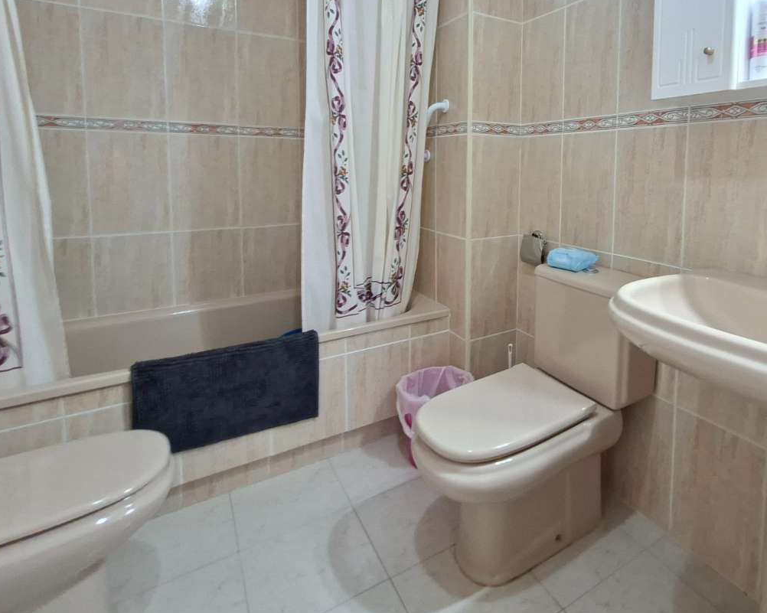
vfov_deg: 68.7
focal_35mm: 19
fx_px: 431
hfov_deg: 81.1
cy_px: 202
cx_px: 496
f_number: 2.2
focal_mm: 1.74
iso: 200
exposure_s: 1/50
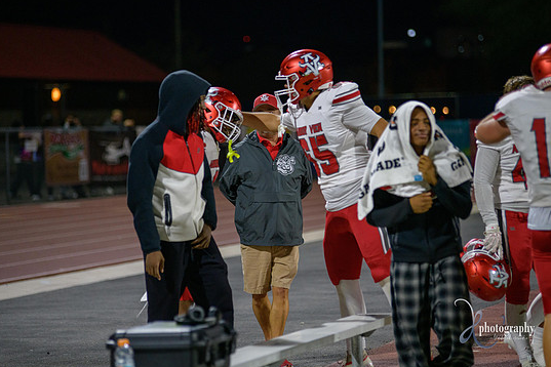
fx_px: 2479
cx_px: 267
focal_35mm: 162
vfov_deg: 8.5
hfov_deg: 12.7
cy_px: 176
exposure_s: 1/320
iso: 2000
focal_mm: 150
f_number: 2.8
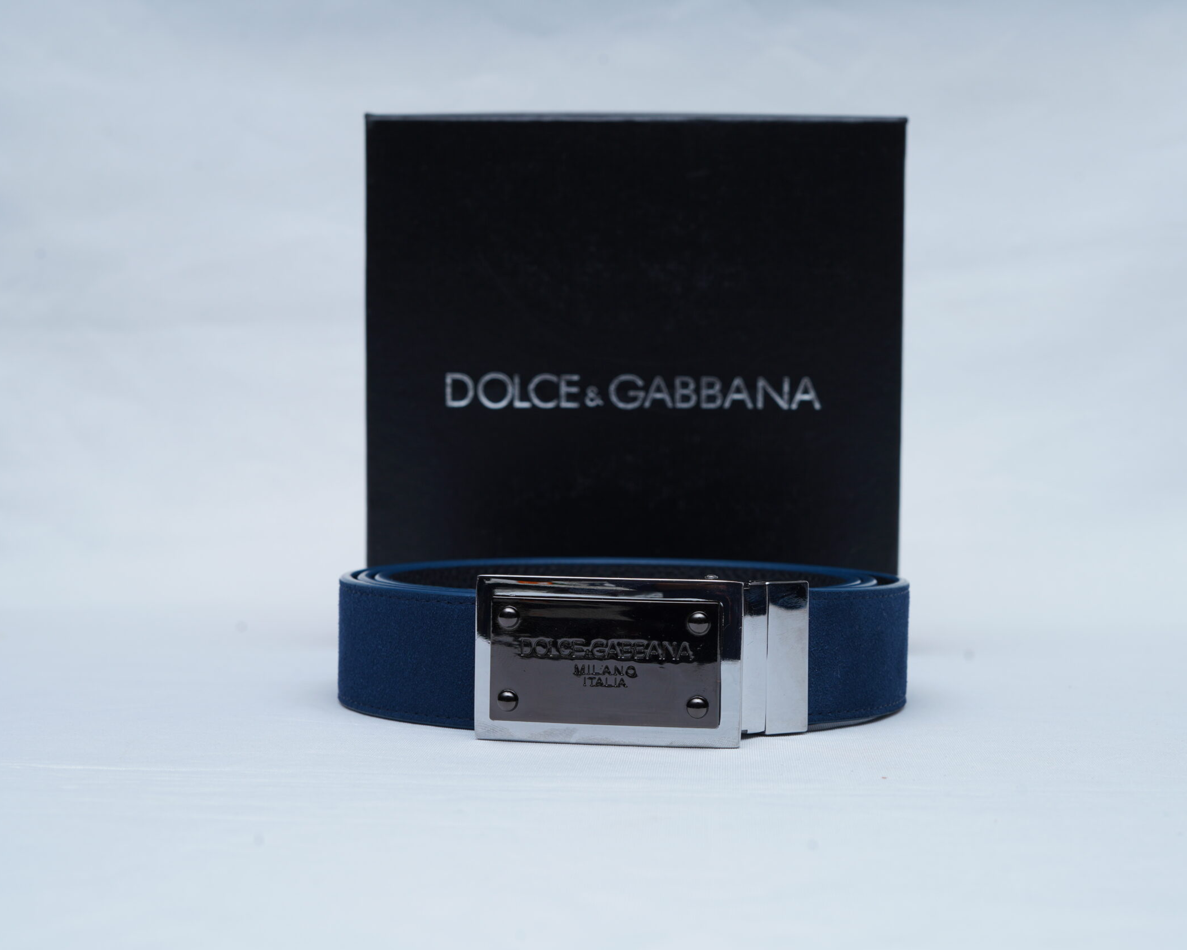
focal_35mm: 57
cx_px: 660
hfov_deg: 33.0
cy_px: 476
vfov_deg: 26.7
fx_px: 2002
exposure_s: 1/160
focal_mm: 50
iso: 160
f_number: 9
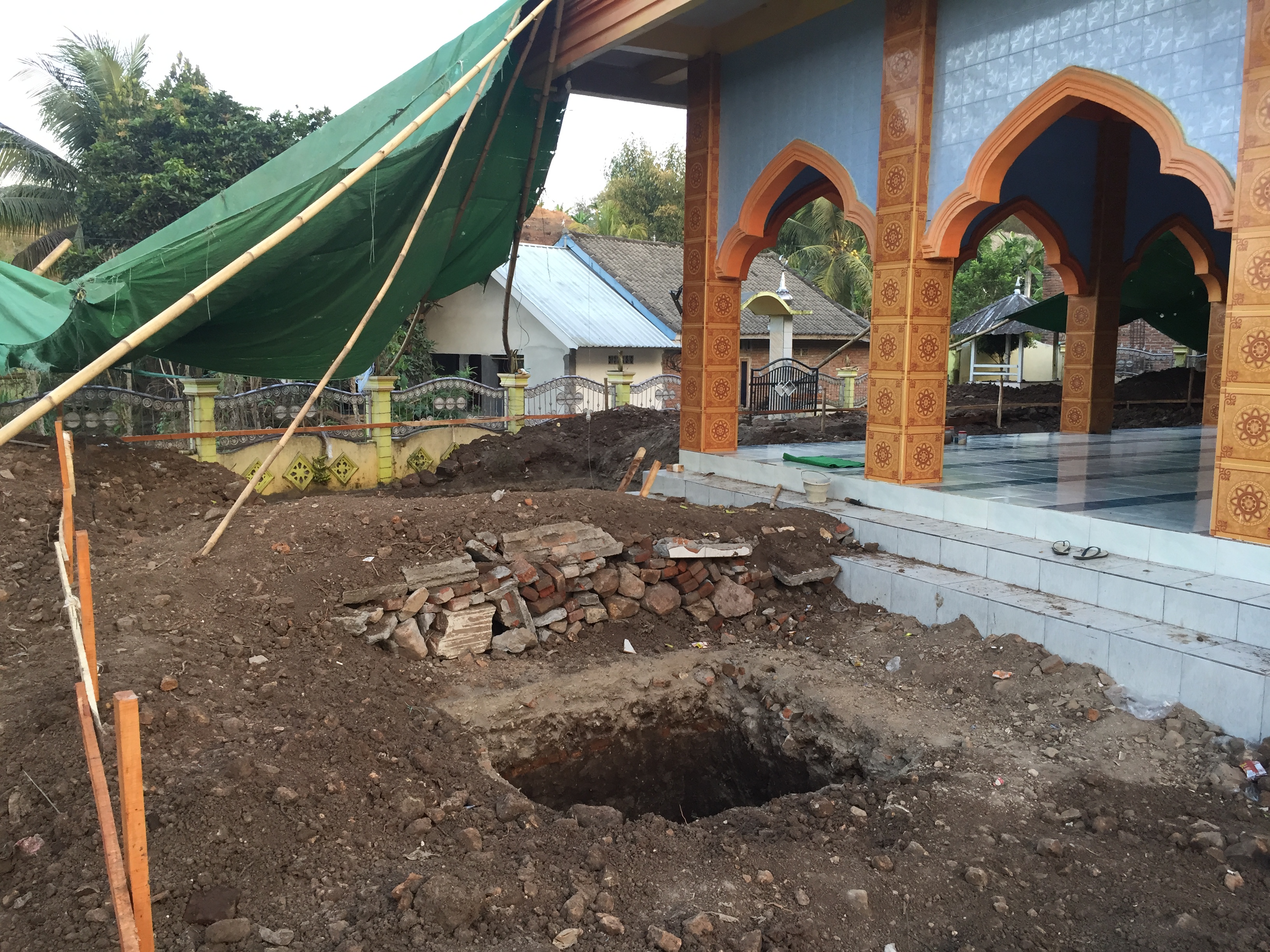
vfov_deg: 48.2
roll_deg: -2.1
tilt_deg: -6.8
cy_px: 476
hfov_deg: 61.7
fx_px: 1064
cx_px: 635
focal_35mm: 29
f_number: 2.2
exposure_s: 1/33
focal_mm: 4.15
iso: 32
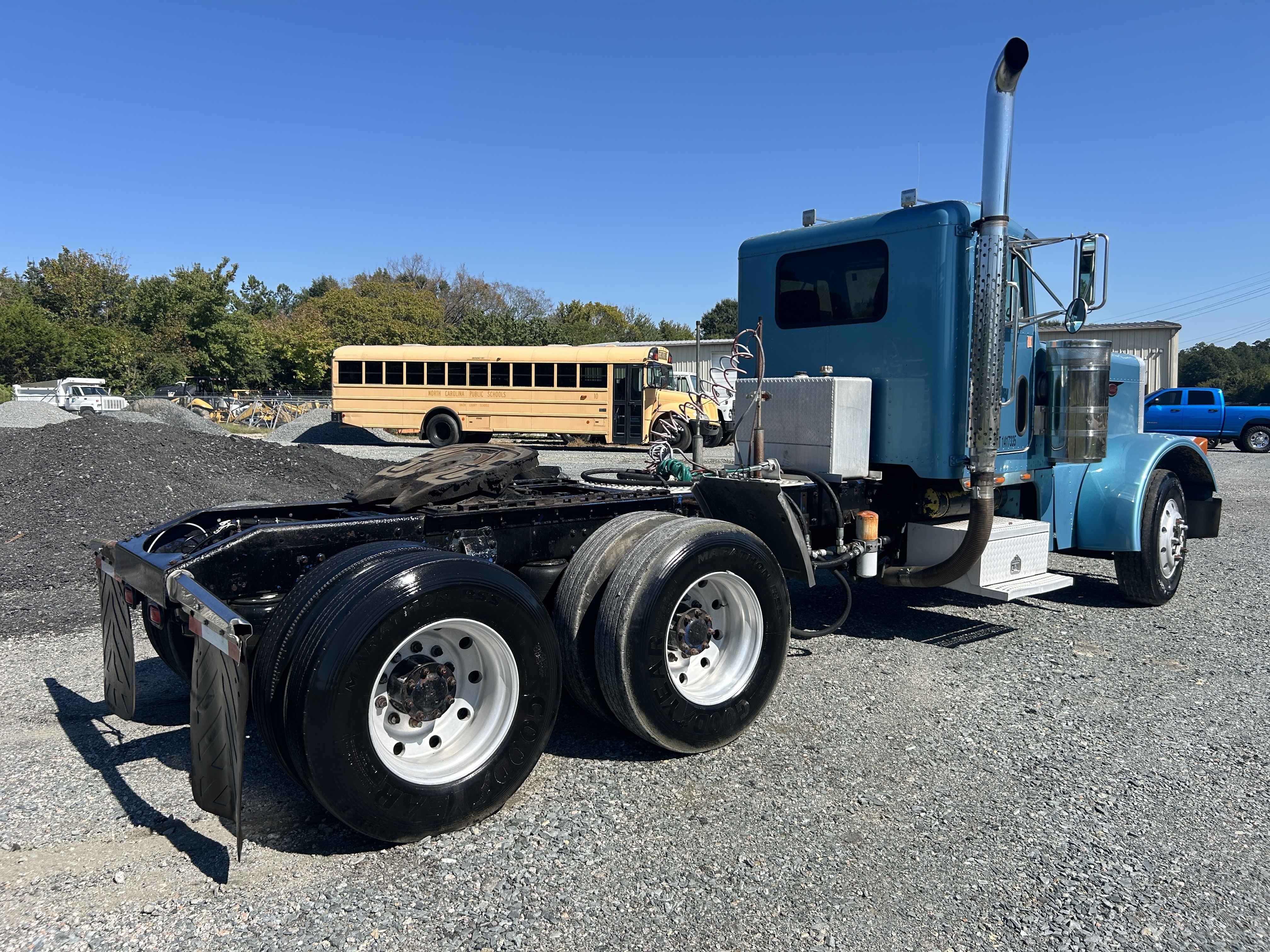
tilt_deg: -4.5
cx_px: 635
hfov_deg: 67.3
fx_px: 954
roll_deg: +0.6
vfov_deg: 53.1
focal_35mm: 26
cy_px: 476
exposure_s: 1/3571
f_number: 1.5
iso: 50
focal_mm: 5.7
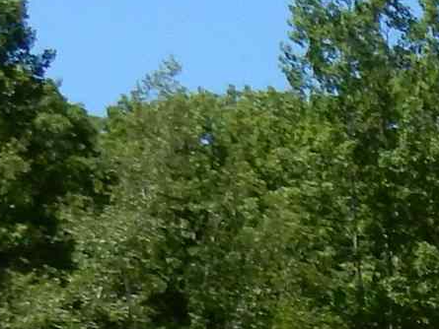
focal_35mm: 207
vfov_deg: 6.5
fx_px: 2626
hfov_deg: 8.0
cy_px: 1000
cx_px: 1389
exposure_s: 1/1000
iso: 125
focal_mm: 5.4
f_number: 4
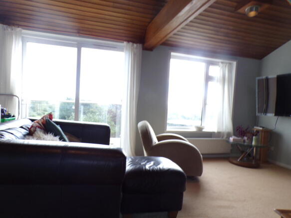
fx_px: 202
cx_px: 146
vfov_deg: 56.8
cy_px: 109
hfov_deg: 71.6
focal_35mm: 24
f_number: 3
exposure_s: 1/34
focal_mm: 4.3
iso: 80
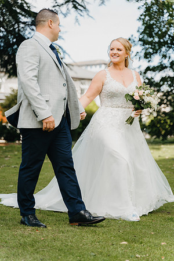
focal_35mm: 75
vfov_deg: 27.0
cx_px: 87
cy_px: 130
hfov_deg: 18.2
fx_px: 544
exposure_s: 1/640
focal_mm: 75
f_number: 2.8
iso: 320
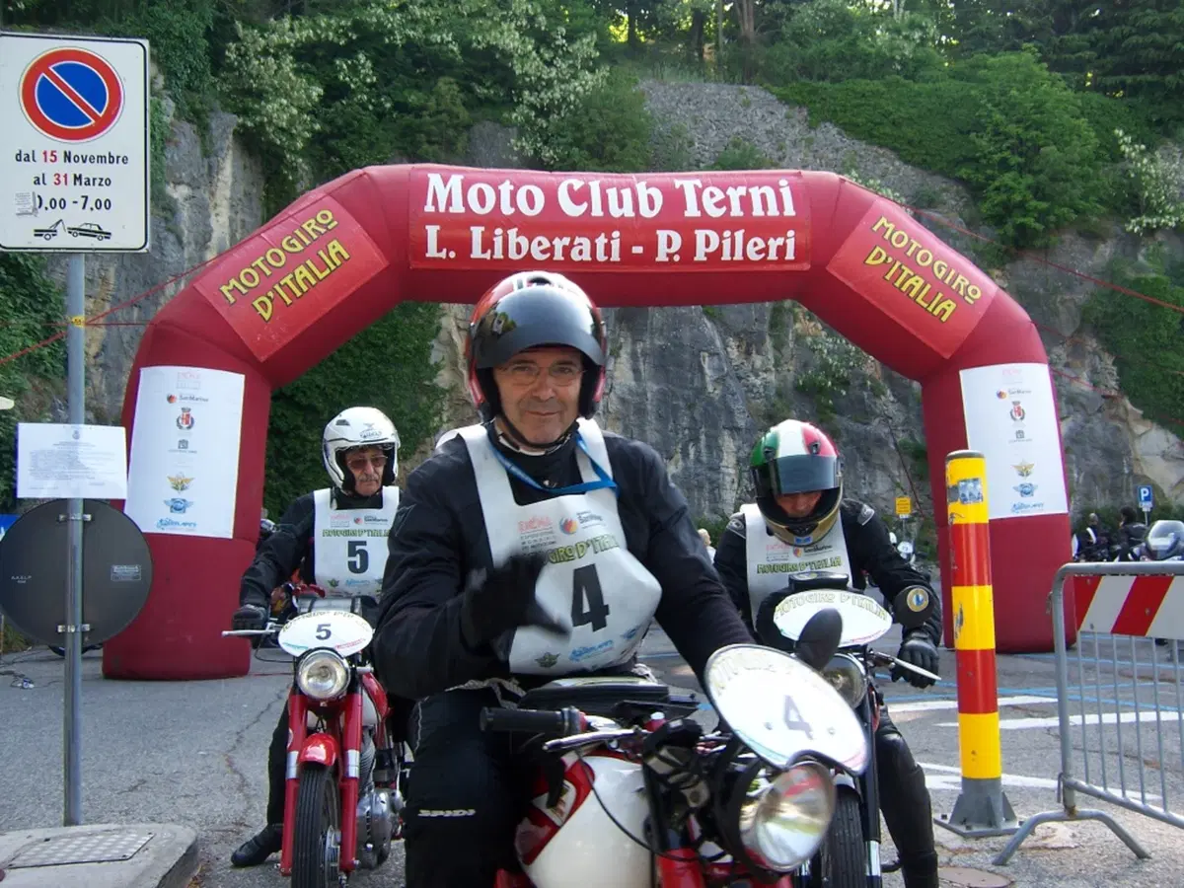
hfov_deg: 55.4
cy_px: 444
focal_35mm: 33
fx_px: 1129
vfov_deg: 42.9
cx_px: 592
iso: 80
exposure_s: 1/90
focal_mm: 5.5
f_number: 3.4
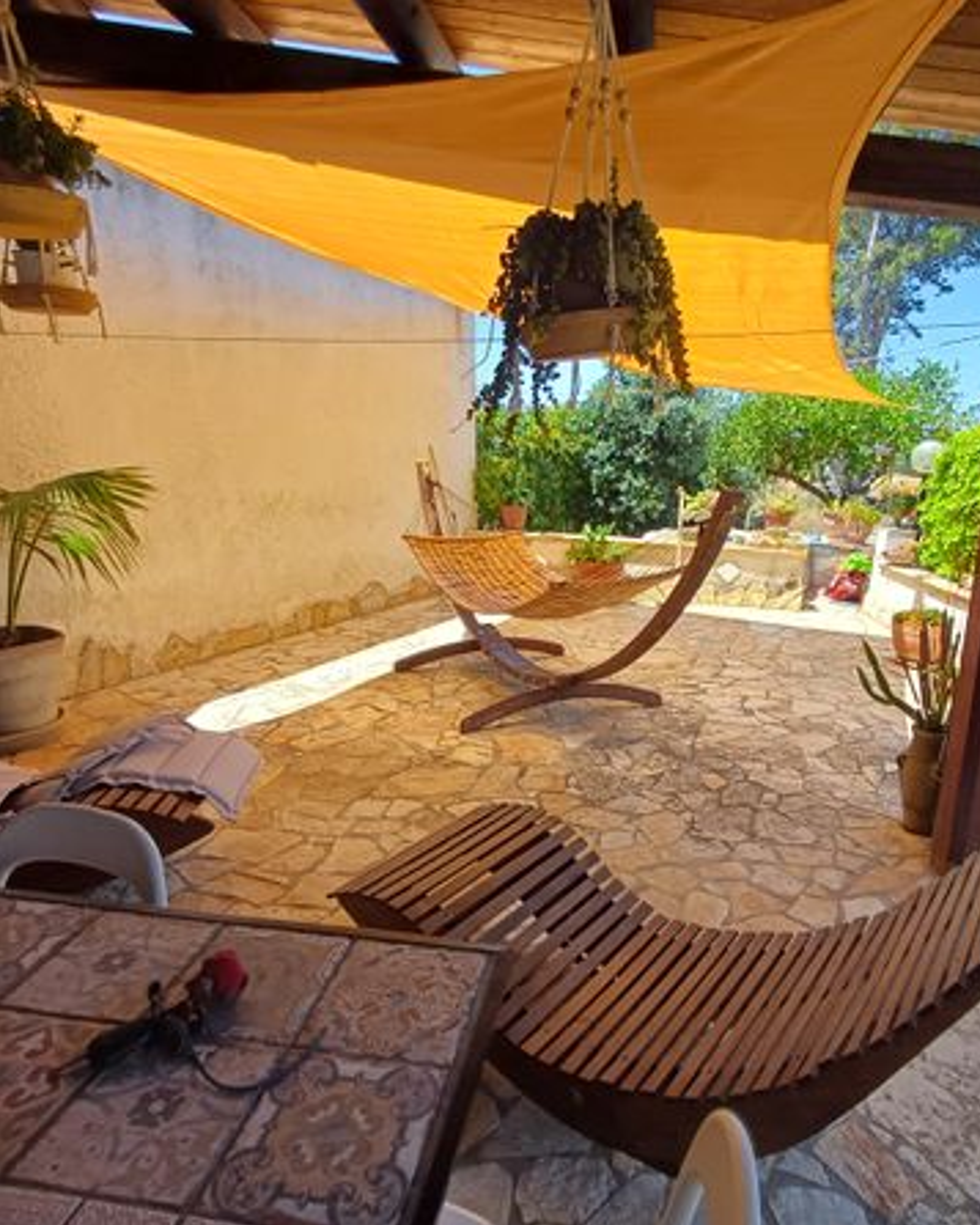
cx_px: 555
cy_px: 615
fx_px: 761
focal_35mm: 21
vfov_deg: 77.6
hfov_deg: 65.3
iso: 40
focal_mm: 1.64
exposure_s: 1/538
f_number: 2.2
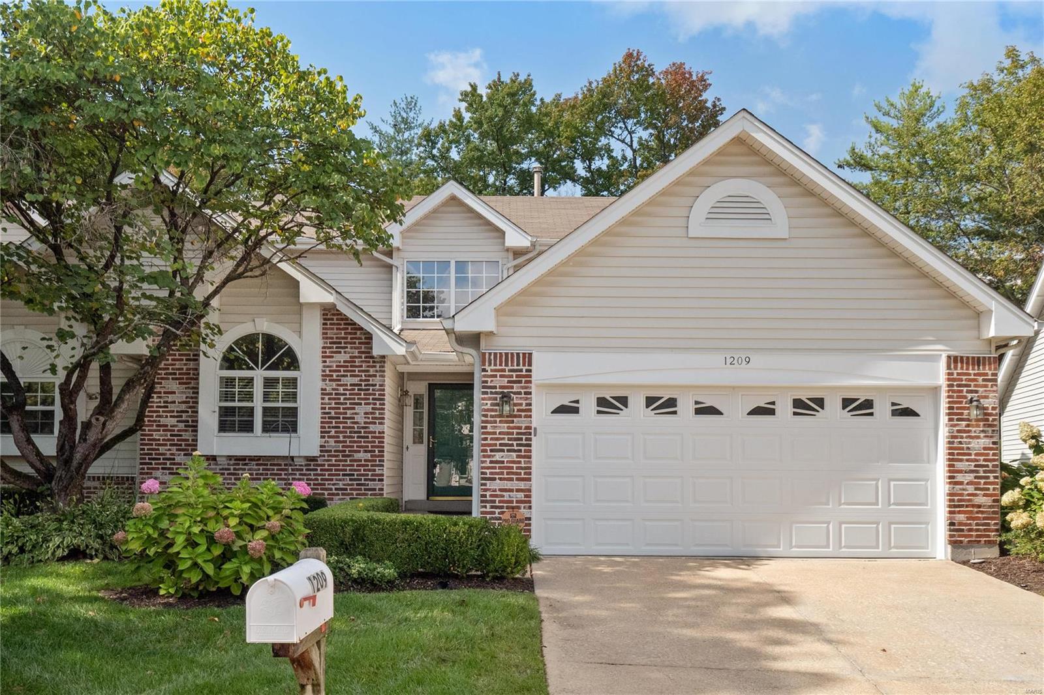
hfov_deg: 58.7
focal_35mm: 32
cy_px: 348
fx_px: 928
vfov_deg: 41.1
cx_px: 522
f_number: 8
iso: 400
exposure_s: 1/1000
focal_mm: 16
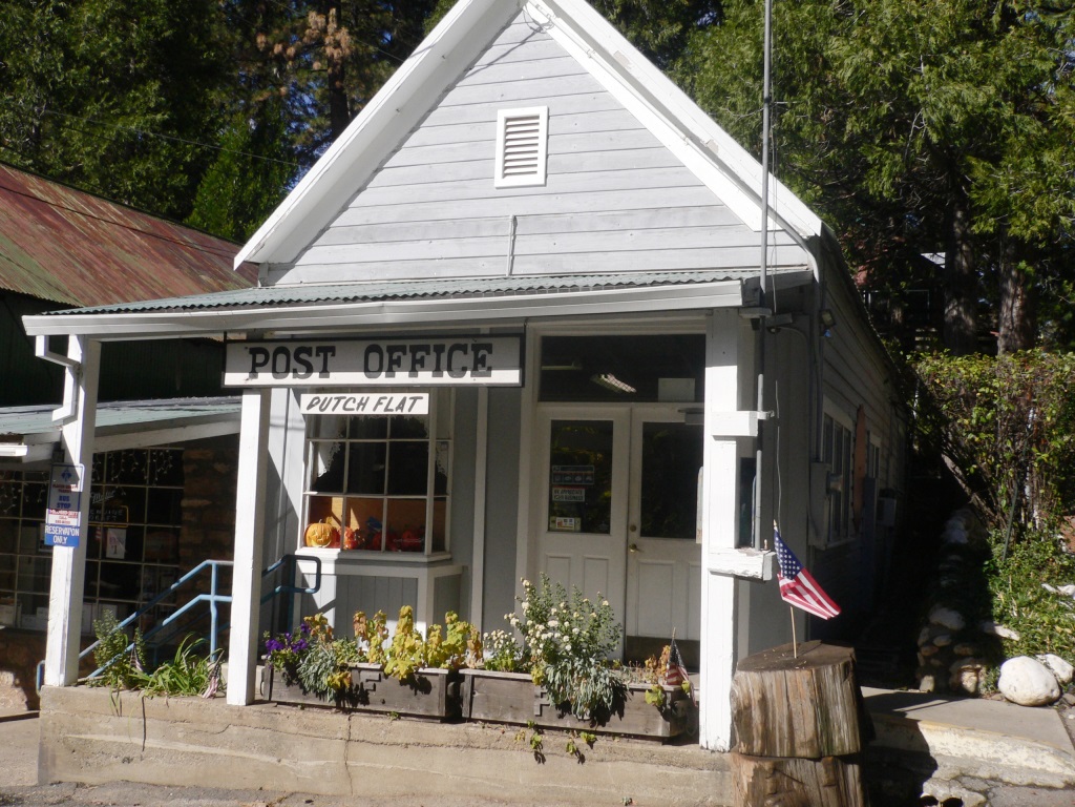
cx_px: 538
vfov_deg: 40.7
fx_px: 1087
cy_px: 404
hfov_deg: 52.6
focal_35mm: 35
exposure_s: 1/500
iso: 80
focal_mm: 5.8
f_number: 5.6
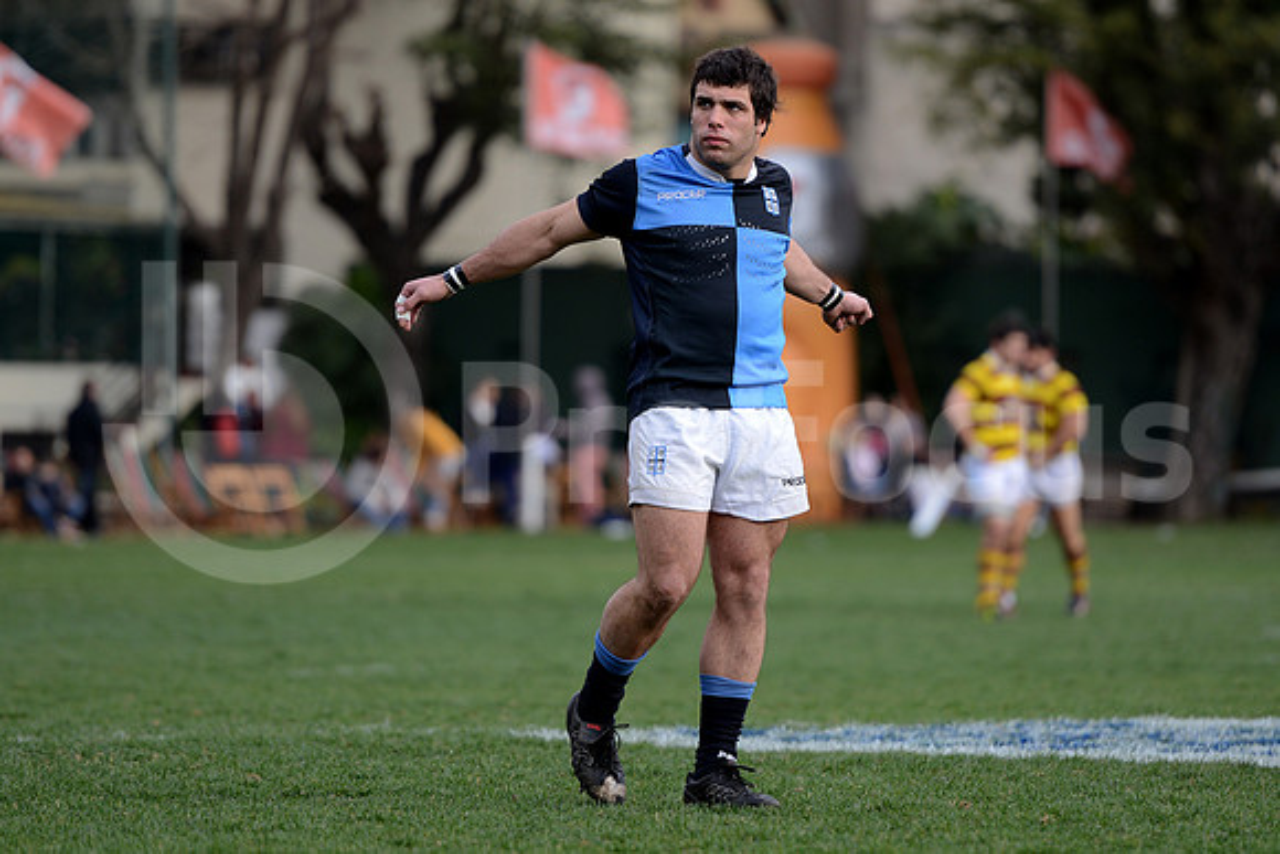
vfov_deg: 7.0
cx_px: 640
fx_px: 6935
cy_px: 427
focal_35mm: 195
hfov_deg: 10.5
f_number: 2.8
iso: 320
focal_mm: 195
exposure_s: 1/640
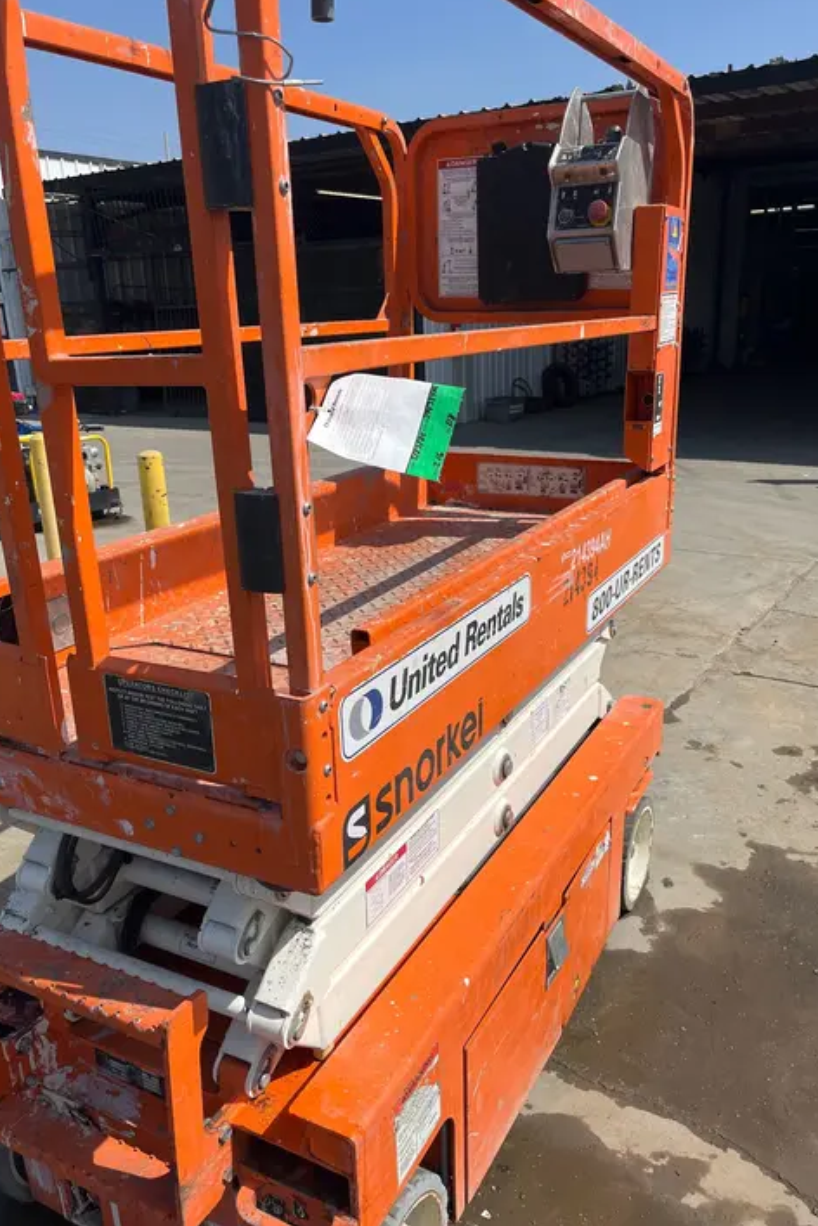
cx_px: 423
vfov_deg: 65.5
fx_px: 954
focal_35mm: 28
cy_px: 616
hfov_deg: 46.4
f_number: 1.6
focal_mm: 5.1
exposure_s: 1/4651
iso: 50
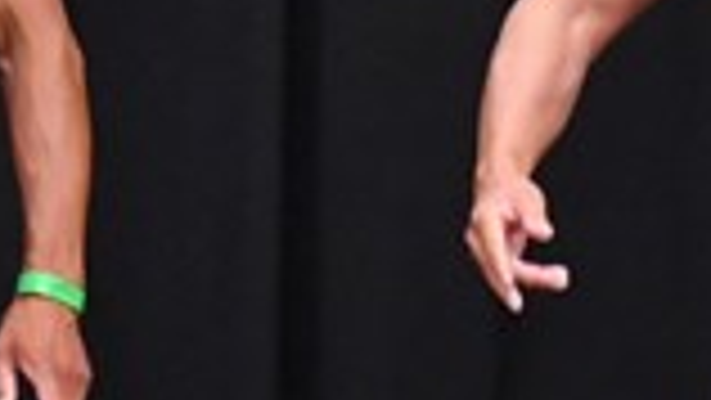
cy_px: 310
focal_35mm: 1118
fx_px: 21085
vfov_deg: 1.1
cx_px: -475
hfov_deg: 1.9
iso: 8000
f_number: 5.6
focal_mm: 145
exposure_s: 1/400
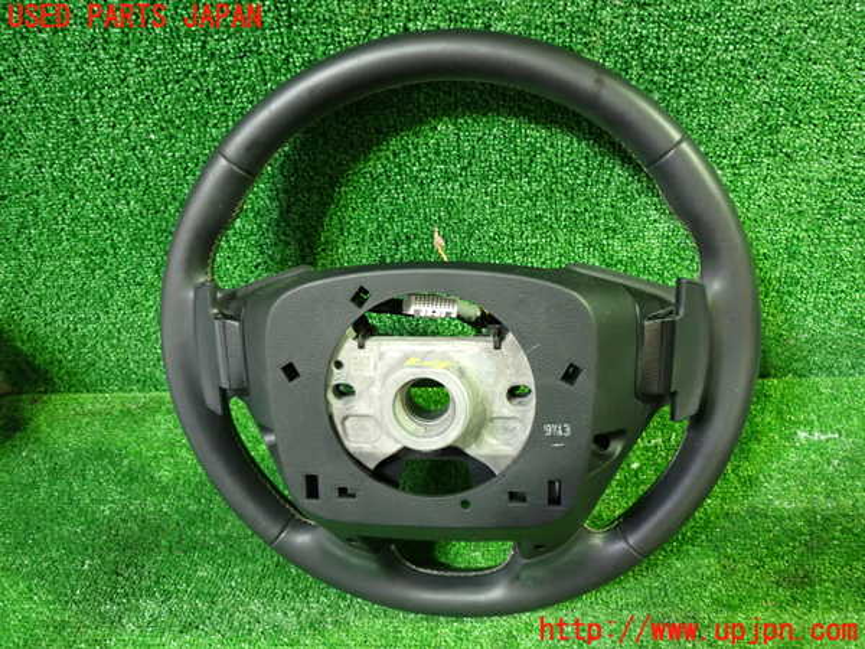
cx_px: 432
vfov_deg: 46.8
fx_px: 750
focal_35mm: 30
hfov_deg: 60.0
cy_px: 324
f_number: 2.3
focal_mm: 5.4
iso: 800
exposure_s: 1/30
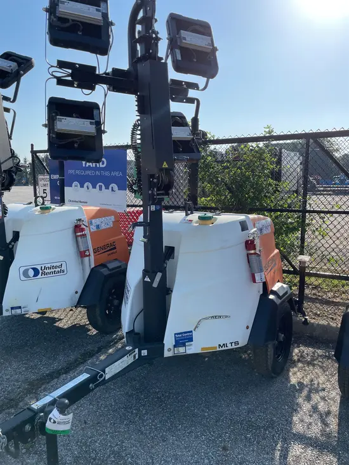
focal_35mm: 26
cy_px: 232
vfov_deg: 67.3
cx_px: 174
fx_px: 349
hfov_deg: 53.1
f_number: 1.6
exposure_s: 1/2451
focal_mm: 4.2
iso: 32
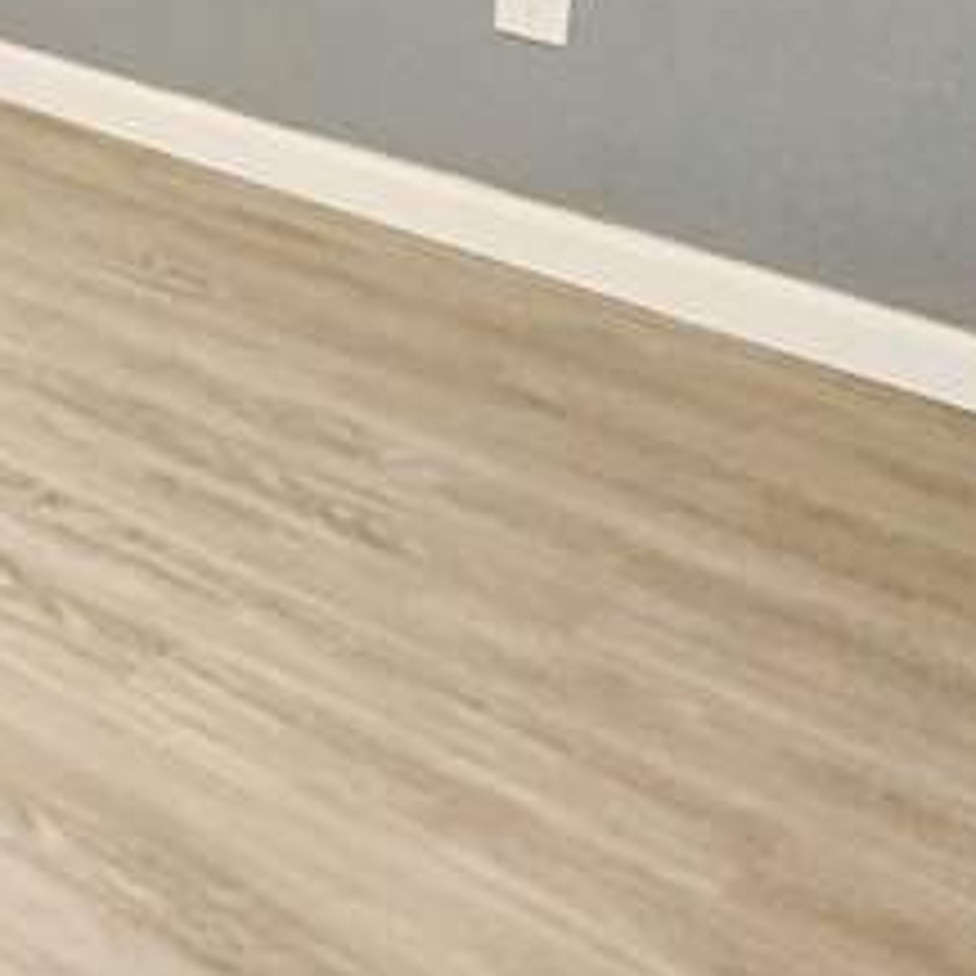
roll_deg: +1.5
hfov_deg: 16.3
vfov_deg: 20.9
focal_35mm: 73
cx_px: -1124
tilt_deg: -10.2
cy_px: -387
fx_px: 2329
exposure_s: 1/60
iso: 500
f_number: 2.2
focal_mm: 2.22
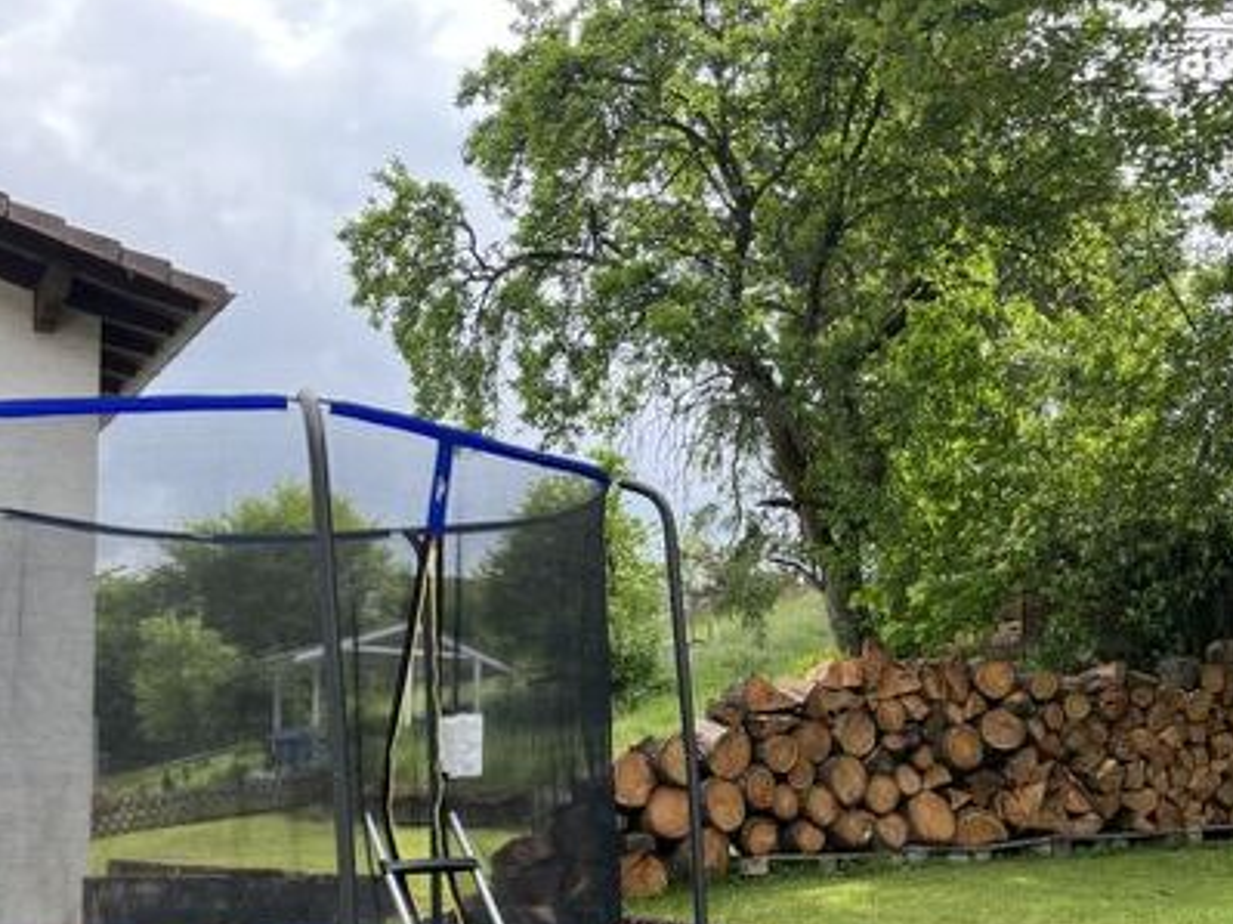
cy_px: 754
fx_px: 1674
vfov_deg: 30.1
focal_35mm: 47
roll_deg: -1.0
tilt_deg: +2.2
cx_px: 805
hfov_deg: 40.0
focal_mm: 5.1
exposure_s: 1/710
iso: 50
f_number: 1.6
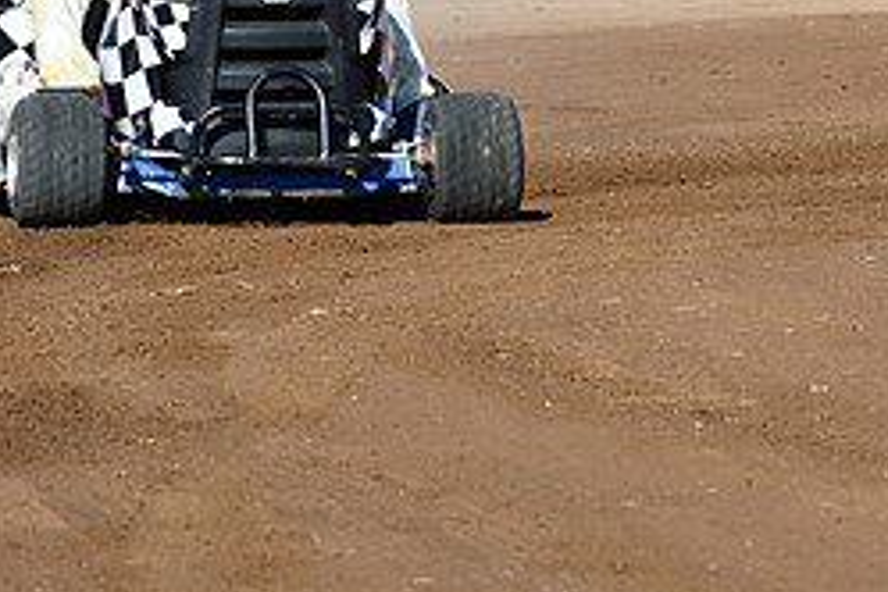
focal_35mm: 540
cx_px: 453
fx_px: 13319
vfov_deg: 2.5
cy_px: 2
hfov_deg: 3.8
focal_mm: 155
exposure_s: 1/500
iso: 180
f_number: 8
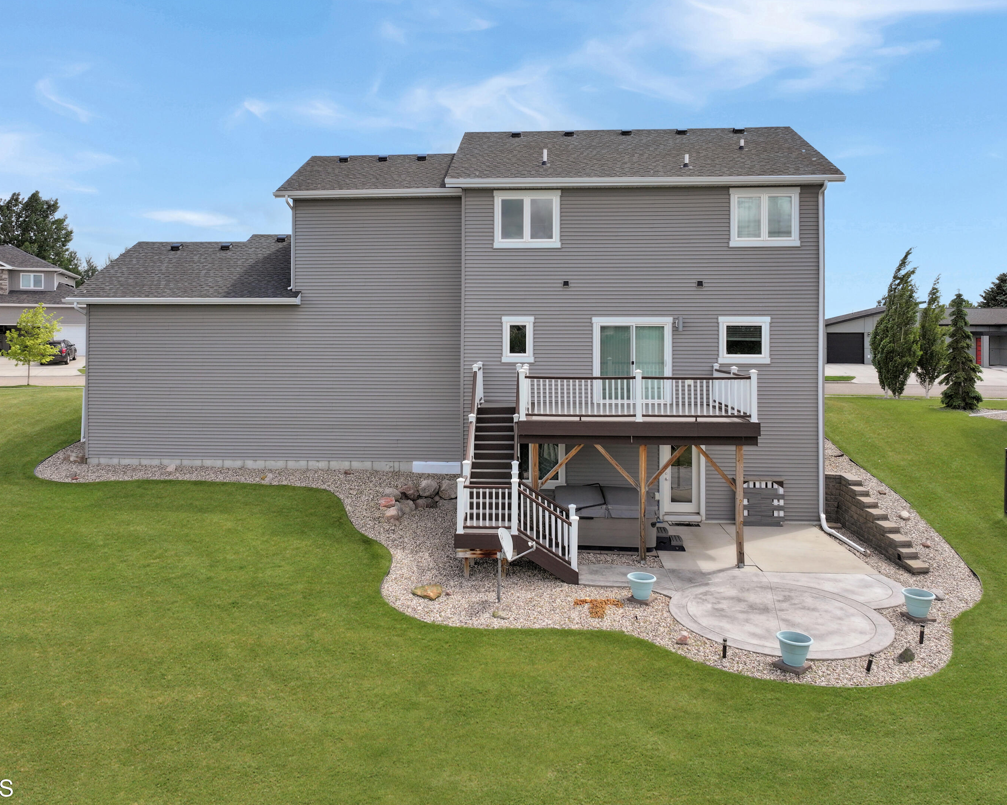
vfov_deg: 54.9
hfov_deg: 66.0
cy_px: 408
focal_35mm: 26
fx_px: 775
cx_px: 489
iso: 220
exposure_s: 1/400
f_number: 2.8
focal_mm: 12.29
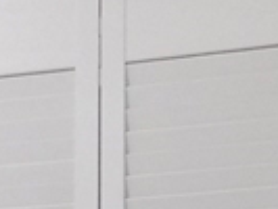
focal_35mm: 177
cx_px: -297
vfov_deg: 6.9
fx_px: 1423
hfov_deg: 10.2
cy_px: 767
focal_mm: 4
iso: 200
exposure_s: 1/30
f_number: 3
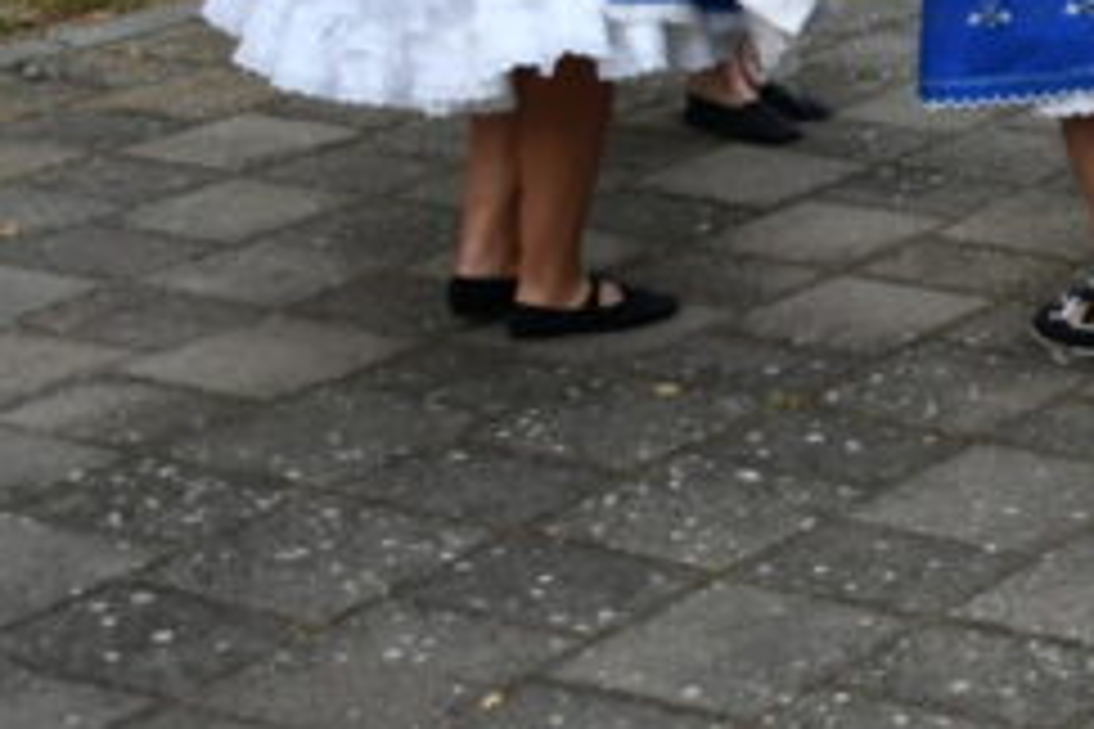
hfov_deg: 17.4
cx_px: 1675
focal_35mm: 105
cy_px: -122
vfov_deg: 12.8
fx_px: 3191
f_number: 3.8
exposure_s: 1/200
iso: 800
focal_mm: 23
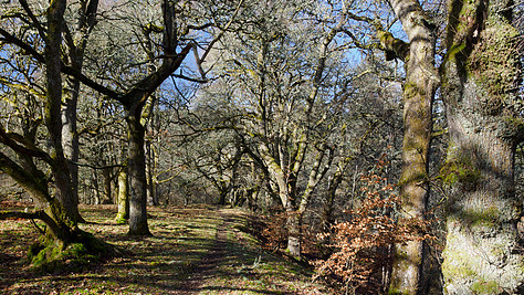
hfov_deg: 60.4
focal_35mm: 32
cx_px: 206
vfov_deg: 36.2
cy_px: 205
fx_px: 445
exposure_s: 1/125
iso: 400
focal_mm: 12
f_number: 5.6
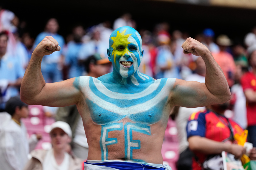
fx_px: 1002
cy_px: 85
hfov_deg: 14.6
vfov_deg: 9.7
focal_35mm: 141
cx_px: 128
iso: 1600
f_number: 2.8
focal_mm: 141
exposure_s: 1/3200
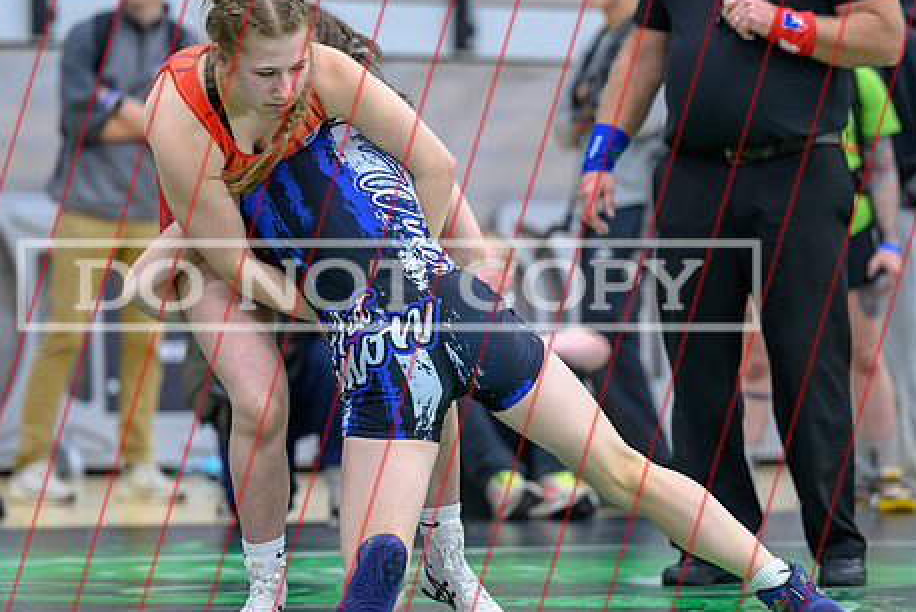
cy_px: 370
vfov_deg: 7.2
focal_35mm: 191
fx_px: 4863
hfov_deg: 10.8
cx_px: 424
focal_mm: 125
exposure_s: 1/640
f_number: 2.8
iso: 2200
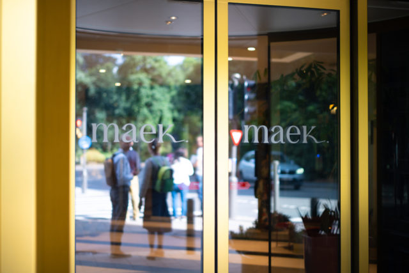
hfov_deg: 39.6
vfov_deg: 27.0
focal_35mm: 50
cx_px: 204
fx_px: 568
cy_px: 136
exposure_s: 1/250
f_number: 1.8
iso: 250
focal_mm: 50
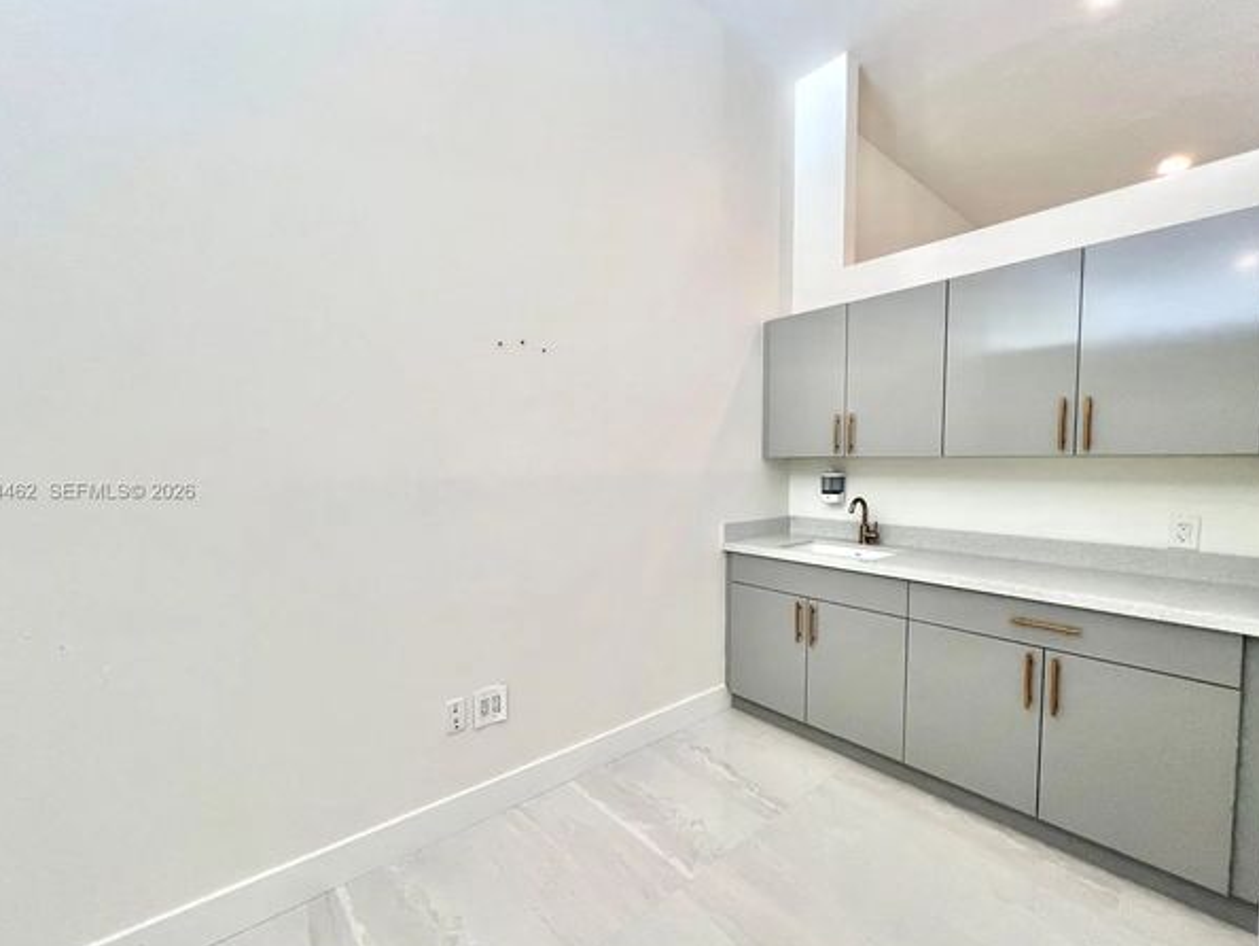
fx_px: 509
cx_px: 608
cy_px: 492
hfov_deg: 102.0
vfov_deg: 85.7
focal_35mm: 14
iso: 100
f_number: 1.8
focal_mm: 1.57
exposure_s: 1/120
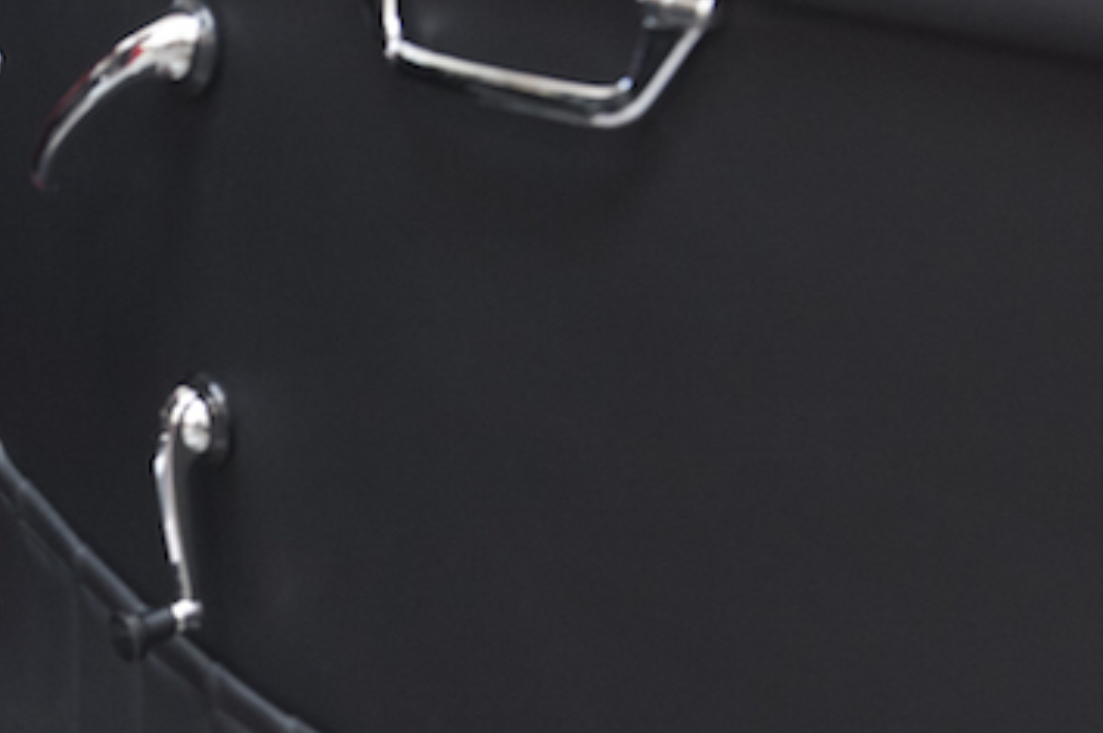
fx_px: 3092
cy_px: 492
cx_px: -165
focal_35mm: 101
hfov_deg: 19.2
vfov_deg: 13.5
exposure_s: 1/40
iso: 3200
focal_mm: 35
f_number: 6.3
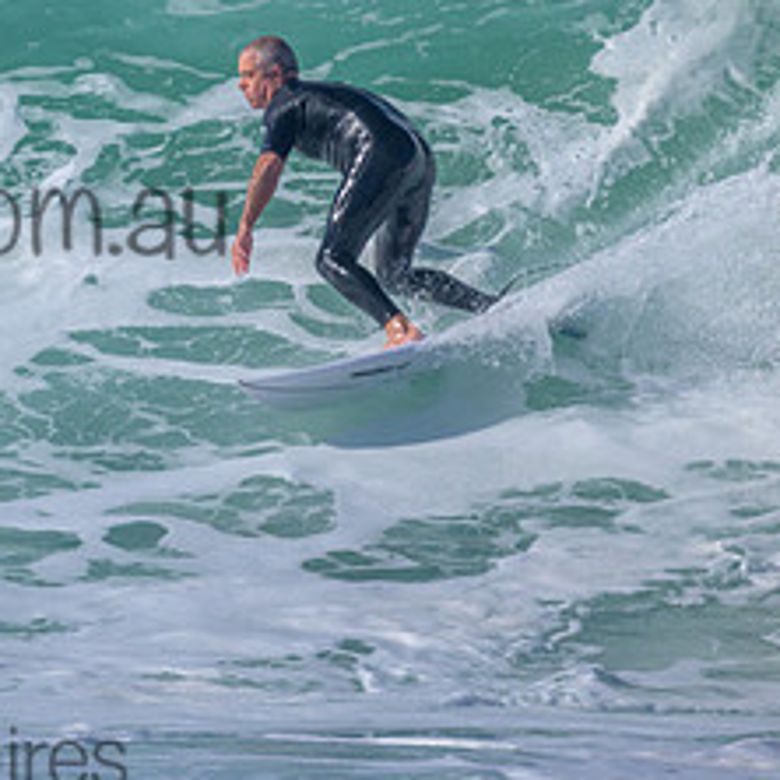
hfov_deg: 1.0
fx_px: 45378
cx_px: -144
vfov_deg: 1.0
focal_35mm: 1780
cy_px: 174
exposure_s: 1/2000
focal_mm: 800
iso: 1000
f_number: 11
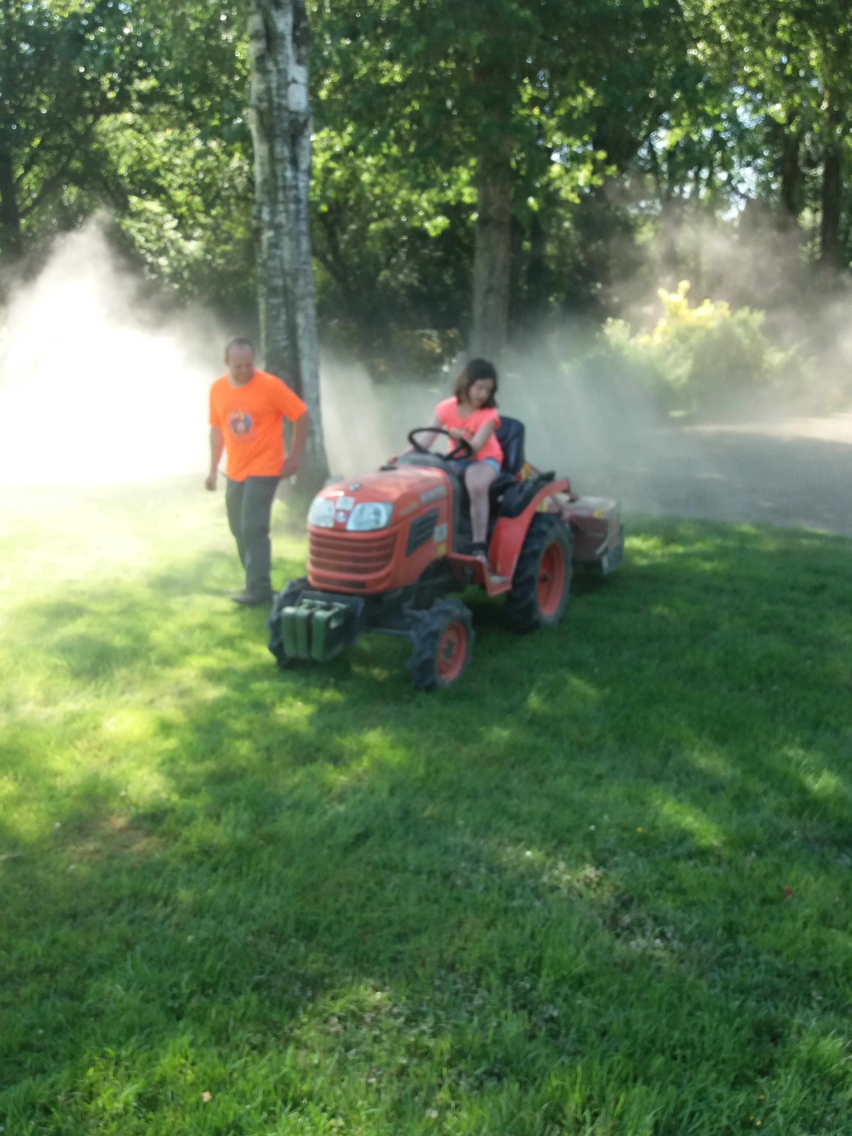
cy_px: 537
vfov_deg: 55.3
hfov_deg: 42.9
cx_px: 408
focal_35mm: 33
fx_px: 1083
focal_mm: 3.7
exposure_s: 1/240
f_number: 1.9
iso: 64
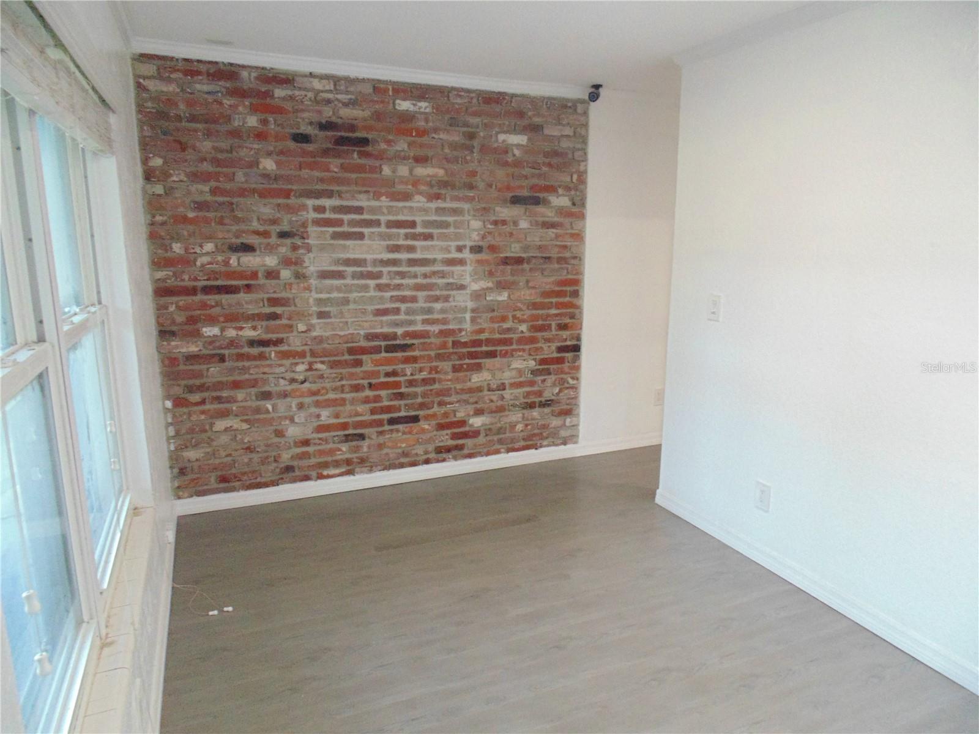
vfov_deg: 61.1
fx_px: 622
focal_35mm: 22
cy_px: 367
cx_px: 490
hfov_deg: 76.4
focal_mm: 4
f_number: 3.1
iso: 500
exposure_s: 1/40
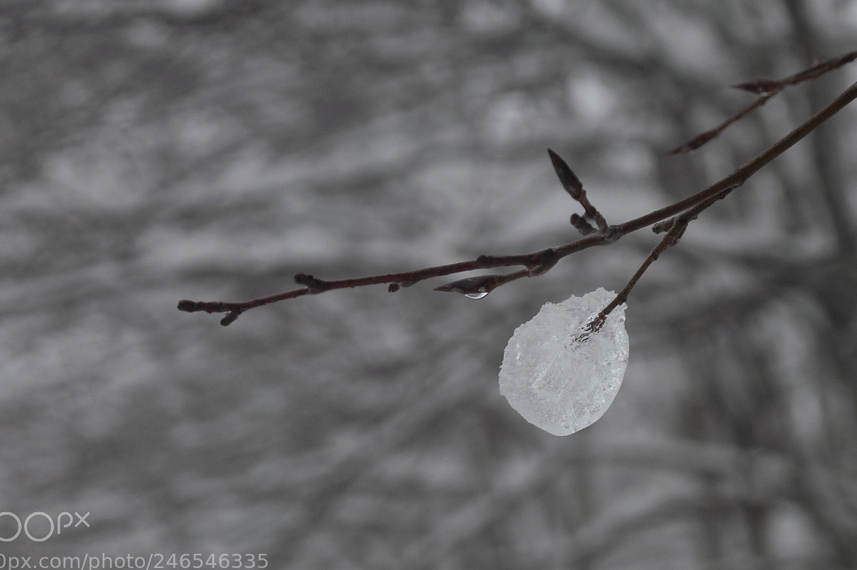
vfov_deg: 15.0
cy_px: 266
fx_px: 2164
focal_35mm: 91
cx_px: 448
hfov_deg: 22.4
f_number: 5.6
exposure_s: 1/320
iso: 100
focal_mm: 50
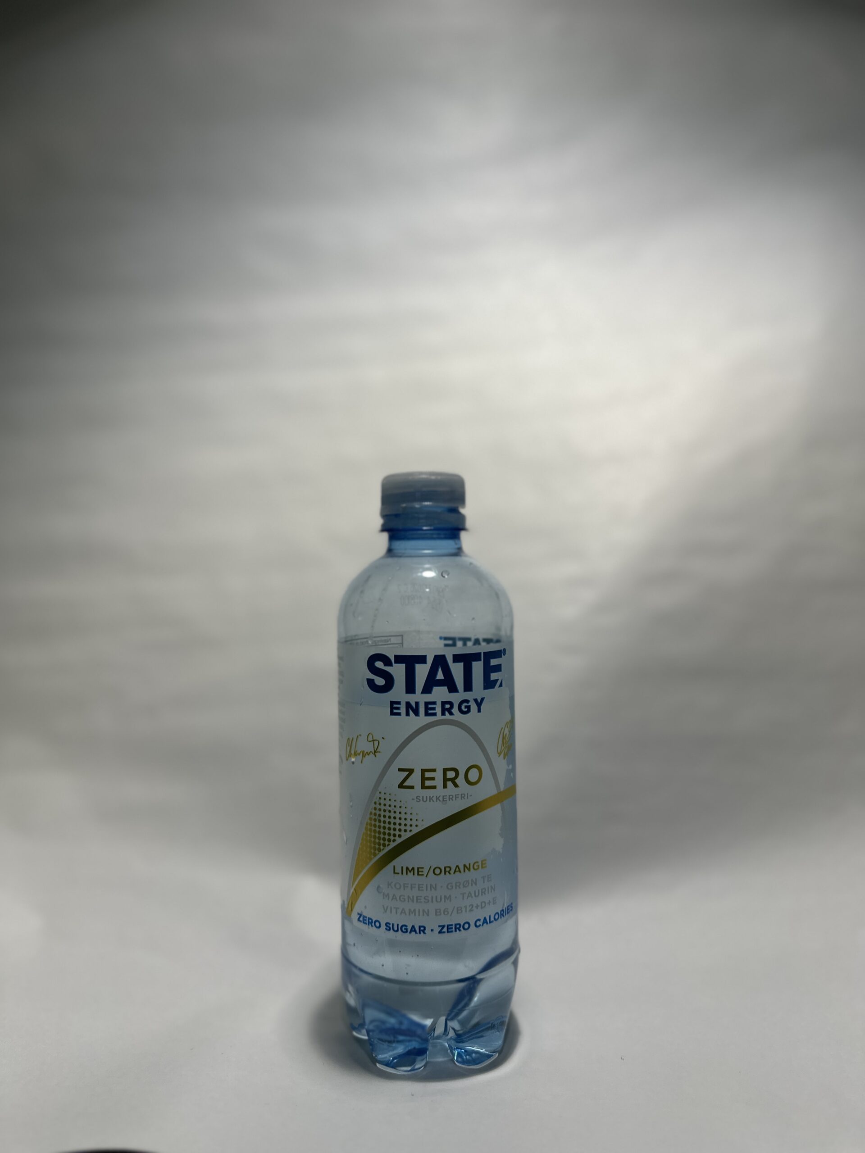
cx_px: 432
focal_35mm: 24
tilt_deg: +0.2
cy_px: 576
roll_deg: -0.1
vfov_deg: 71.6
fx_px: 800
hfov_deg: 56.8
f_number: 1.78
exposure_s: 1/341
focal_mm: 6.86
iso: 80
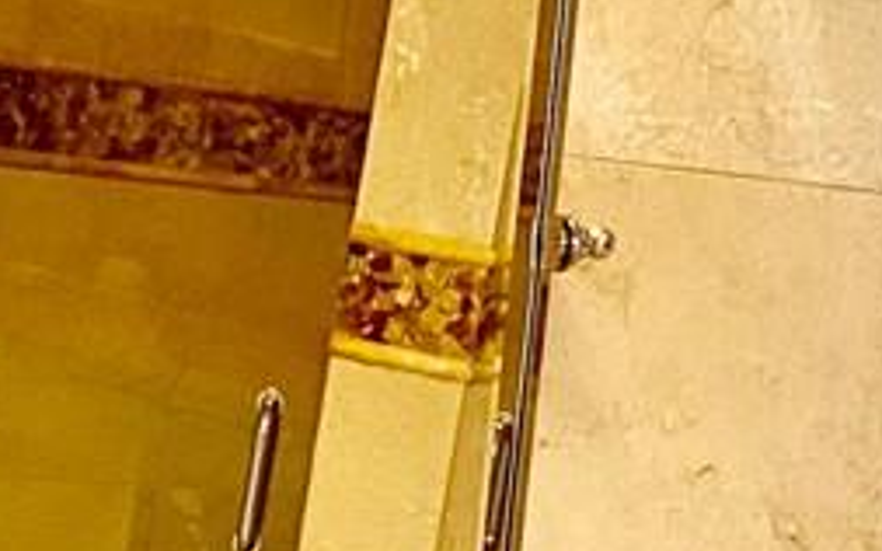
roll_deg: -0.8
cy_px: 1126
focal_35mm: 174
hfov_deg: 12.0
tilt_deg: -4.6
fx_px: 4182
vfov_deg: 7.2
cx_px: 289
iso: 125
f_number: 1.8
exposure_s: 1/60
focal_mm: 4.25
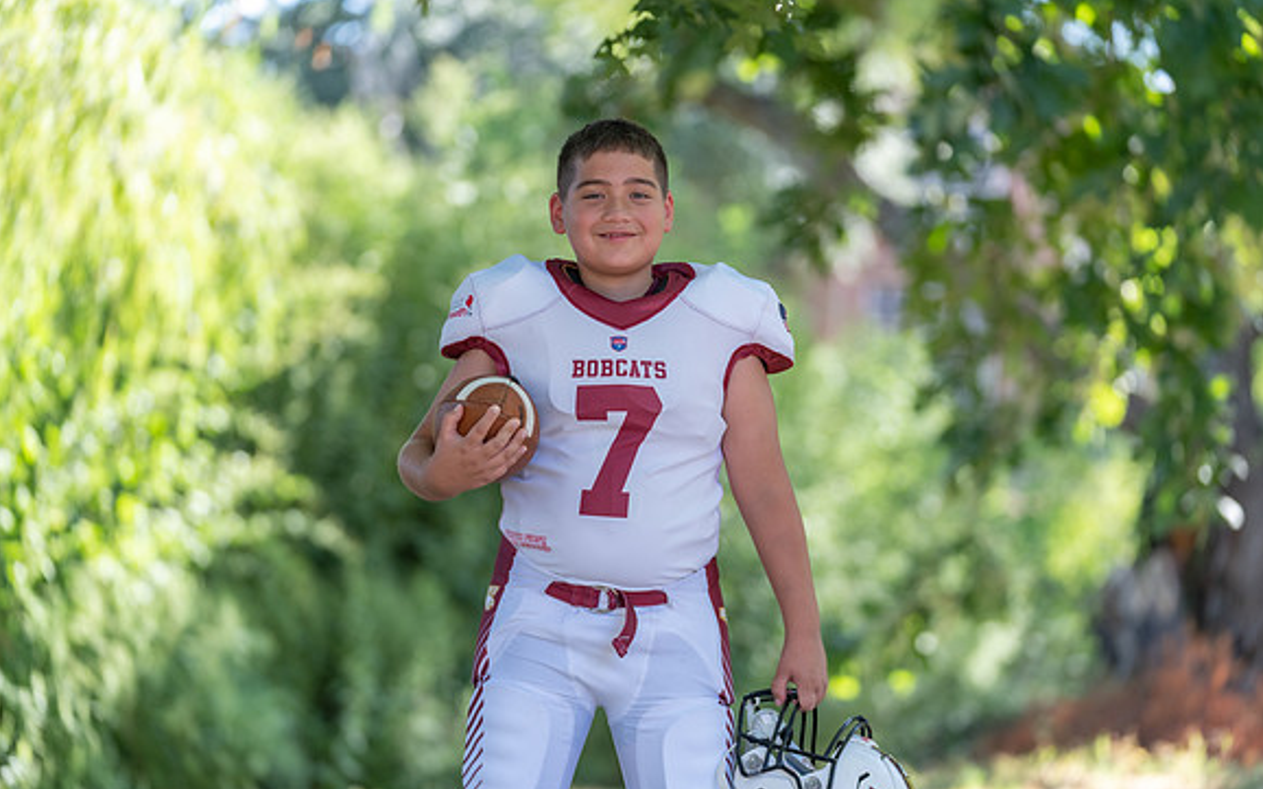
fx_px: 4508
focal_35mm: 131
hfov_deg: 15.9
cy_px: 416
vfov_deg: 10.0
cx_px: 632
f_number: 2.8
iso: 200
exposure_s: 1/320
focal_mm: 128
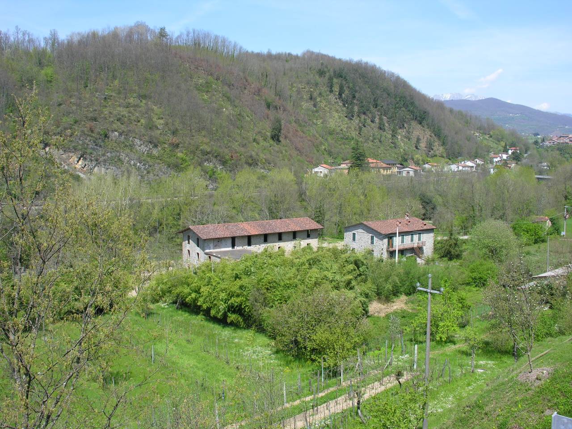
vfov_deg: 40.7
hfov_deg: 52.6
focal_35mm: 35
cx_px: 286
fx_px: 578
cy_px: 214
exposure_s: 1/157
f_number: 5.6
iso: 50
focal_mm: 8.9
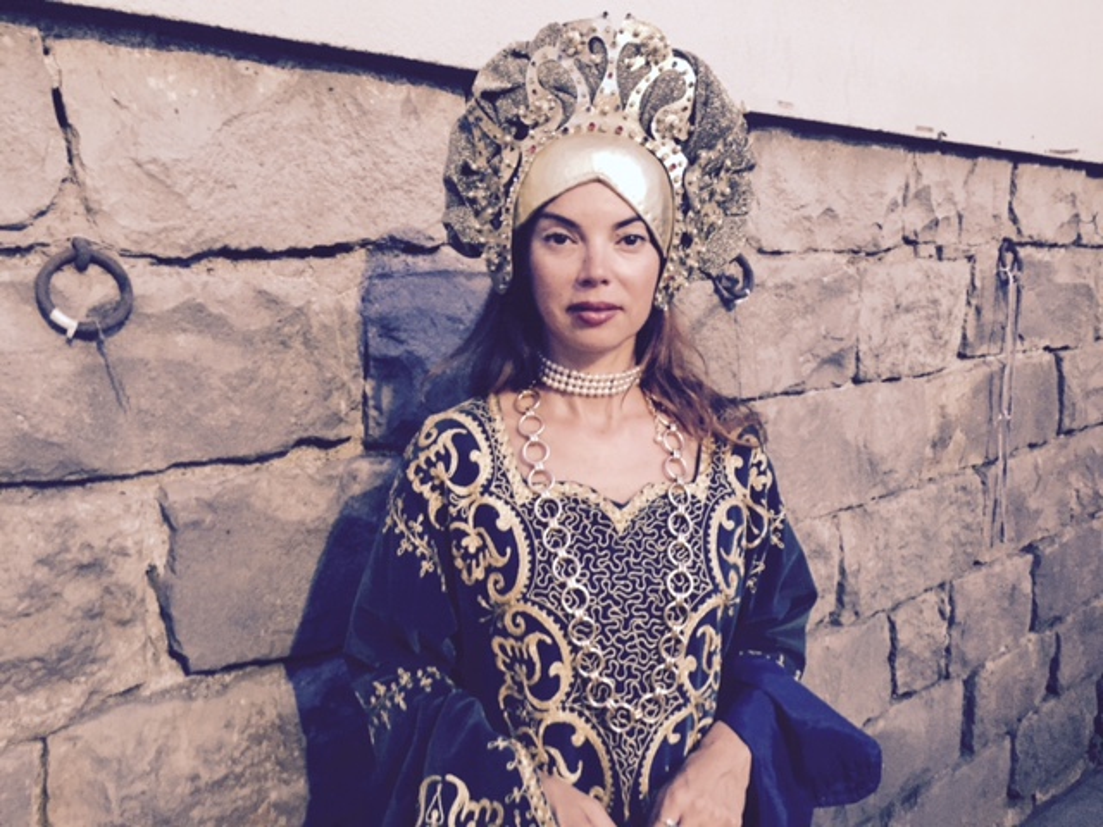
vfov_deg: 48.2
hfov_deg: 61.7
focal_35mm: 29
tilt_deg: -9.6
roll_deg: -1.6
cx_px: 552
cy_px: 414
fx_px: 924
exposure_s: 1/15
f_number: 2.2
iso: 500
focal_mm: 4.15
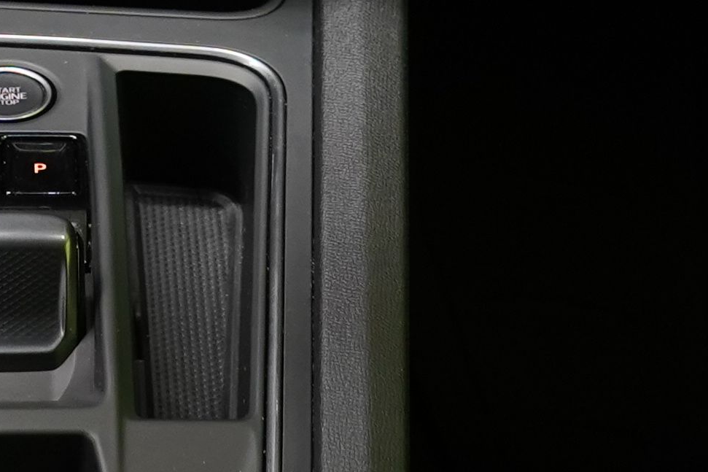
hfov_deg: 11.8
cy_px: -543
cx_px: 8
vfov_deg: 7.5
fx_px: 3402
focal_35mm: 173
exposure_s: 1/25
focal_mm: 28
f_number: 5
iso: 1250
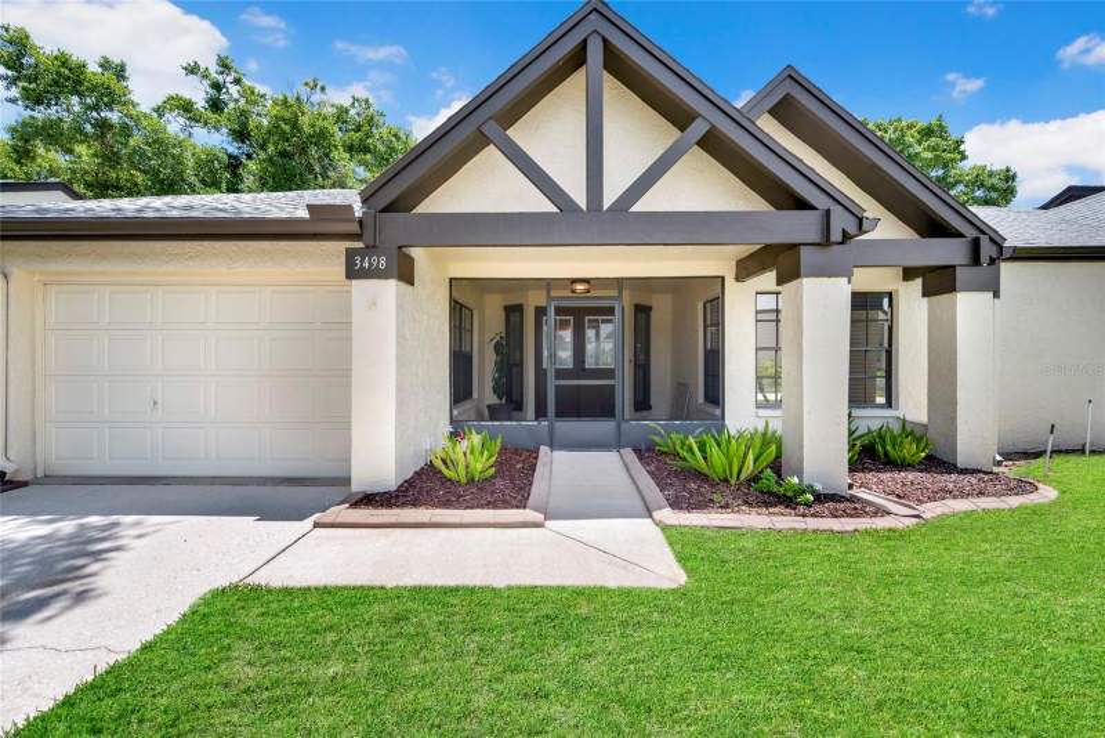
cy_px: 369
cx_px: 552
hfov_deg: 104.2
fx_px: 430
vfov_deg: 81.3
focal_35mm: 14
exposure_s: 1/400
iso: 250
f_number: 7.1
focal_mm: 14
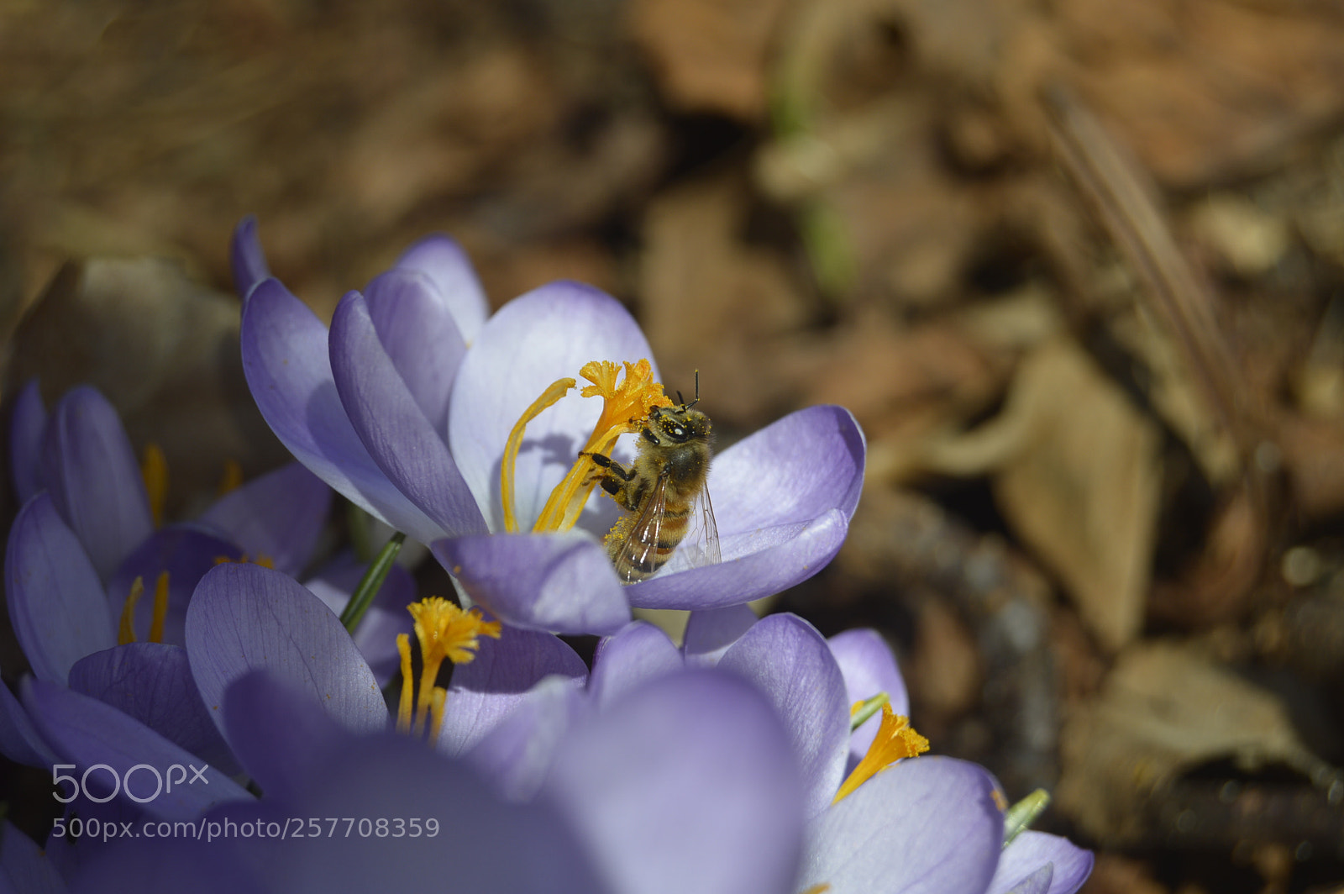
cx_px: 672
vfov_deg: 16.5
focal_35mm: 82
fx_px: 3077
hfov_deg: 24.6
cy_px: 447
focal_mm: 55
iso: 100
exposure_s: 1/250
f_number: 8
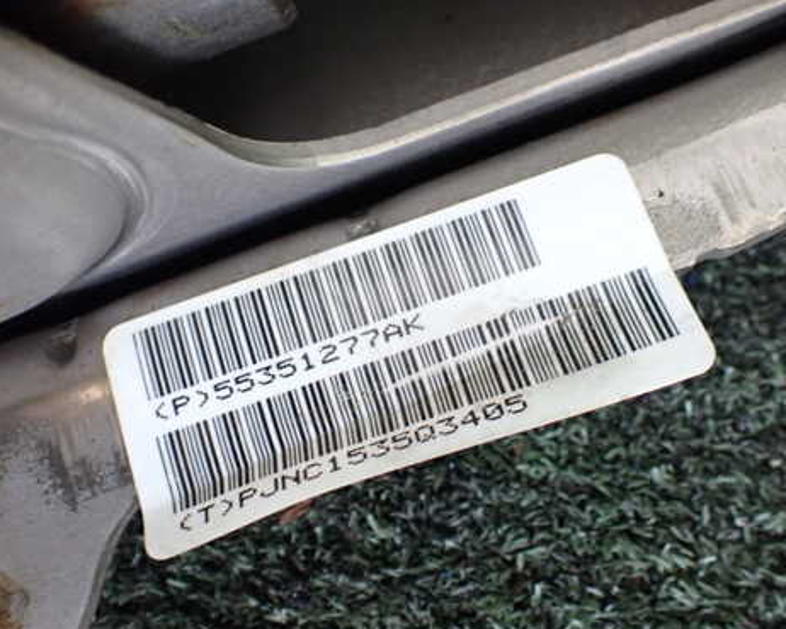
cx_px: 398
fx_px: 884
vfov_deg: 39.2
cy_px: 311
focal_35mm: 38
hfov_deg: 47.9
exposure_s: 1/60
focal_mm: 5.4
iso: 800
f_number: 2.3
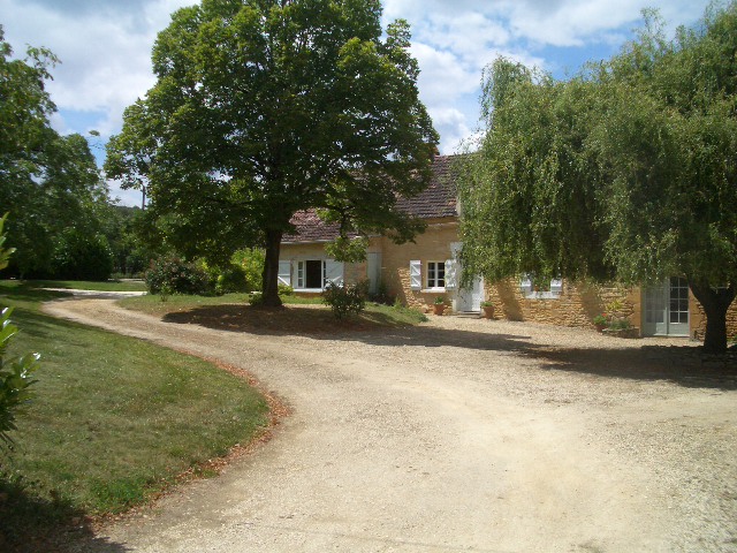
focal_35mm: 35
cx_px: 368
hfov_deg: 52.6
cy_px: 276
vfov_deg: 40.7
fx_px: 745
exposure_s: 1/1600
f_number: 4.3
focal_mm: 5.8
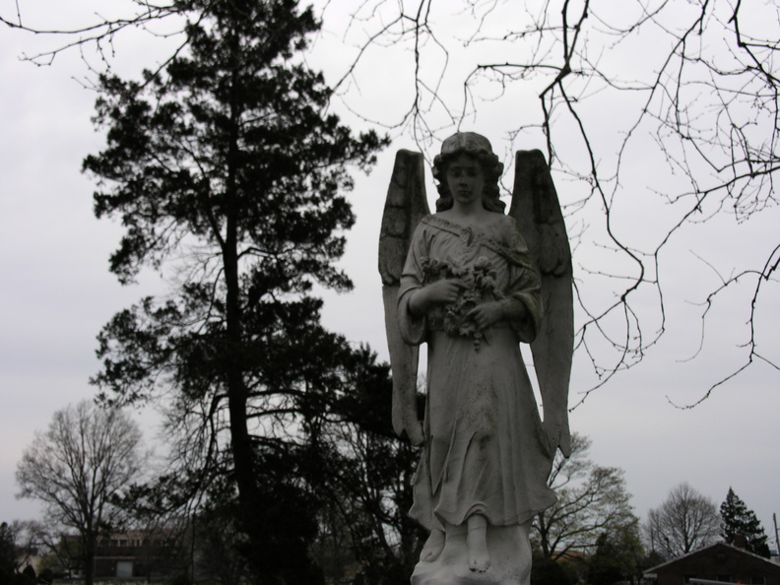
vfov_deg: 29.1
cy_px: 292
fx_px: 1127
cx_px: 390
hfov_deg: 38.2
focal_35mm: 50
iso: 50
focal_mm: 12.7
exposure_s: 1/744
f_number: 3.5
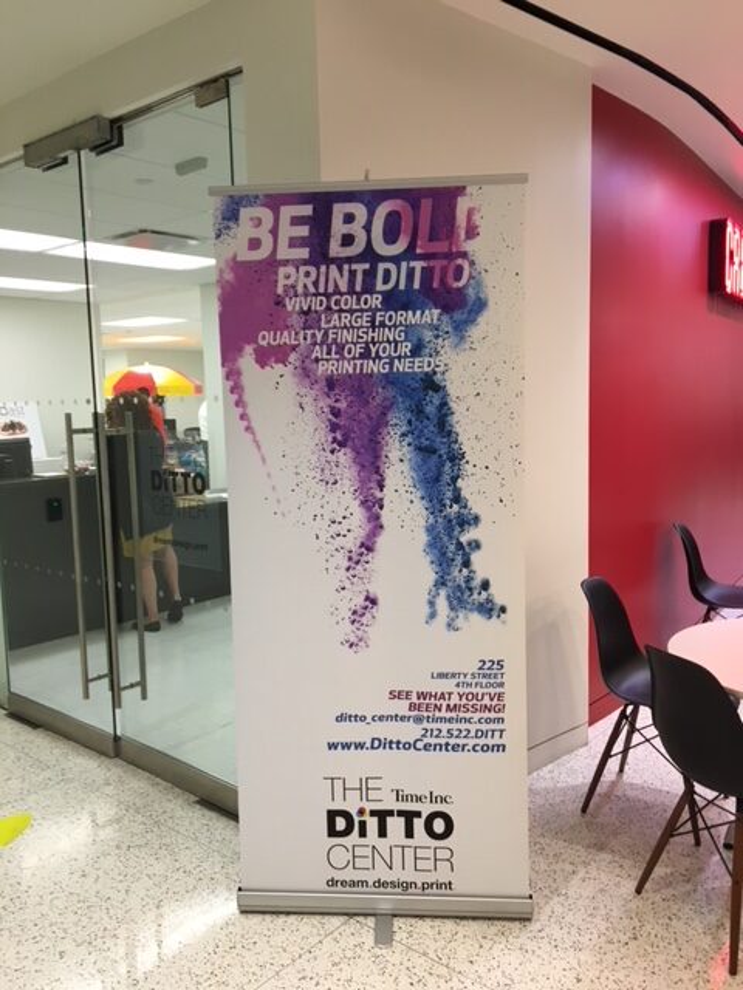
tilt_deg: -6.1
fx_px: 830
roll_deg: +1.1
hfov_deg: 48.2
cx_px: 372
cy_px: 495
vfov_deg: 61.7
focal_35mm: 29
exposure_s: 1/30
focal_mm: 4.15
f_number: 2.2
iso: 64
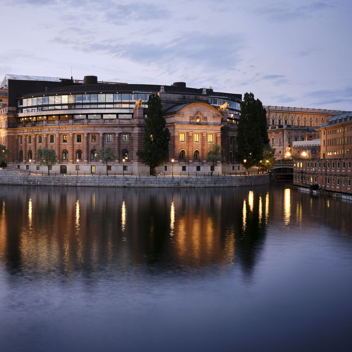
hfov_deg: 37.0
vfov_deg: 37.6
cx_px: 109
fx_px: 518
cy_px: 175
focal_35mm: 45
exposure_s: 4
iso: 160
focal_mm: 23
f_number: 8
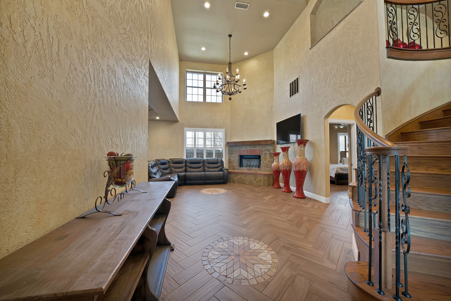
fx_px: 150
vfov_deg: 90.1
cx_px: 226
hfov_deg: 112.6
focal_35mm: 12
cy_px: 150
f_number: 9
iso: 640
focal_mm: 12
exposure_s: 1/3
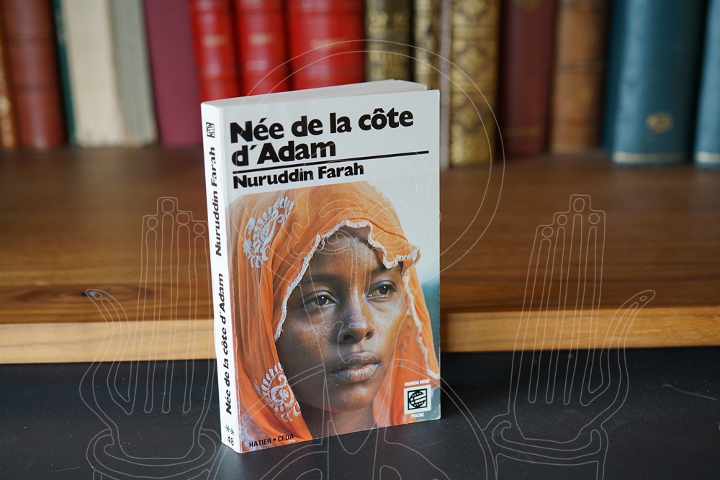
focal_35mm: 50
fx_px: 1000
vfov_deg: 27.0
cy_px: 240
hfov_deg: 39.6
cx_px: 360
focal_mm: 50
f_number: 4
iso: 800
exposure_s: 1/160
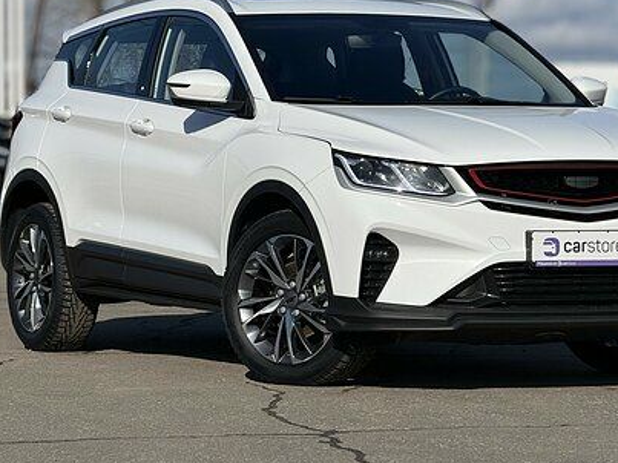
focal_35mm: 163
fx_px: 2909
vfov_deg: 9.1
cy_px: 196
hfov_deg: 12.1
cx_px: 367
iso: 40
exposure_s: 1/4115
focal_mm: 15.66
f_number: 2.8
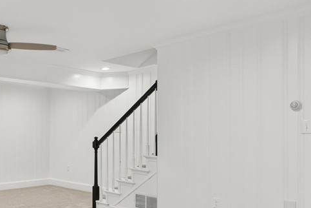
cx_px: 42
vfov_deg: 36.4
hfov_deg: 48.5
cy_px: 142
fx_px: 311
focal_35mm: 36
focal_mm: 16
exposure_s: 1/5
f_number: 9
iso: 800
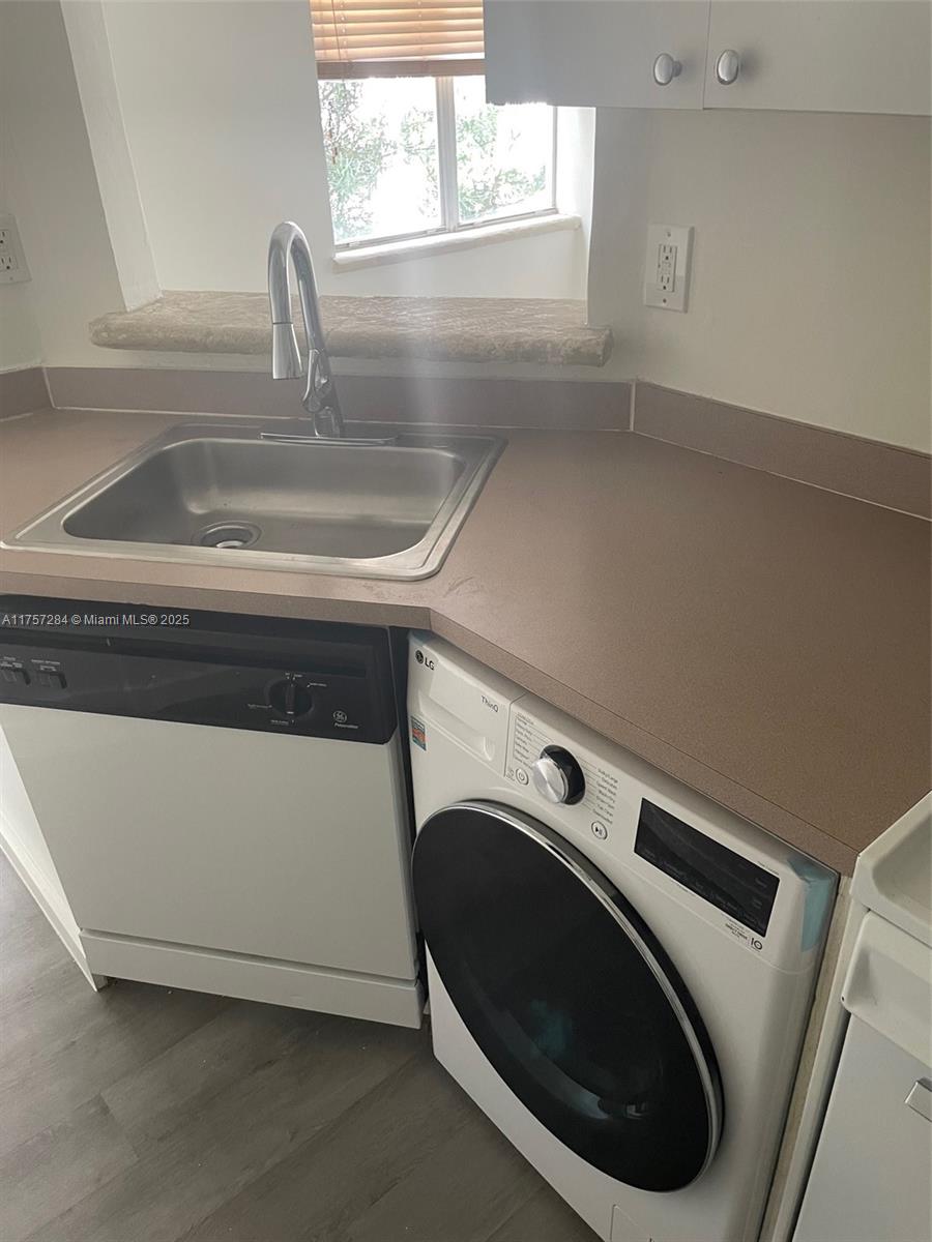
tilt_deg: -31.6
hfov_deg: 53.1
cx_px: 466
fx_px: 933
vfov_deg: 67.3
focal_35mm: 26
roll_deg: +1.8
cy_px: 621
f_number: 1.6
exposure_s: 1/60
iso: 250
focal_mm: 4.2
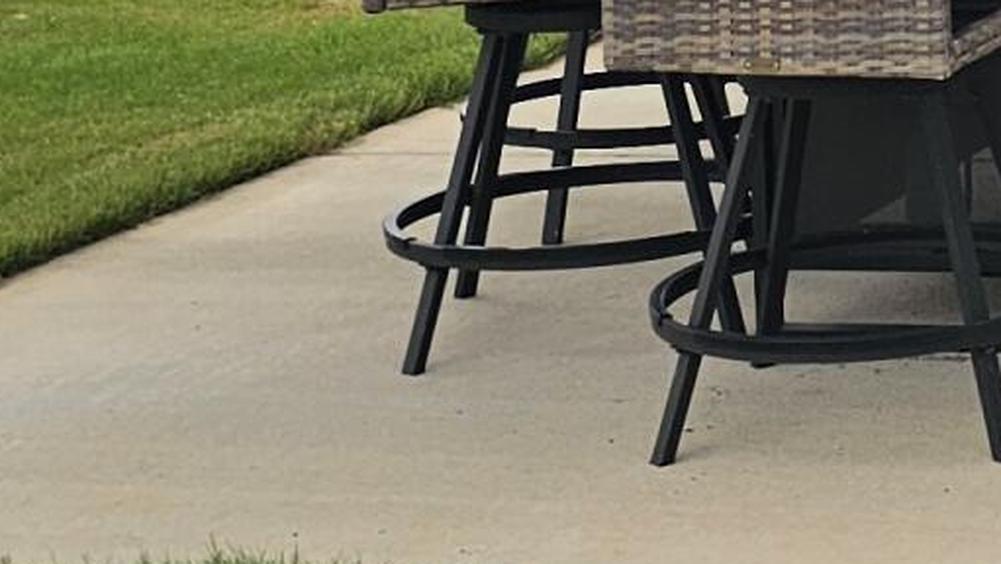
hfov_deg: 13.5
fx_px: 3904
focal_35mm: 147
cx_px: 1624
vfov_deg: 8.0
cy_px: -433
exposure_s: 1/841
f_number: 1.7
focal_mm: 6.3
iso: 10
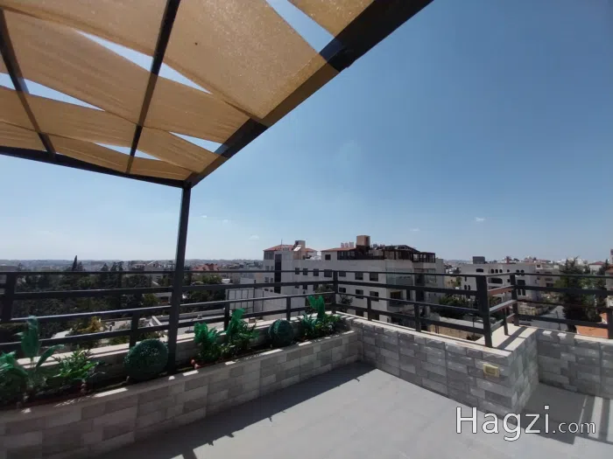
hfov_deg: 106.2
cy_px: 230
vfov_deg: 89.9
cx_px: 306
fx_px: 230
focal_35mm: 13
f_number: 2.2
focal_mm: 1.3
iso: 76
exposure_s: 1/3155
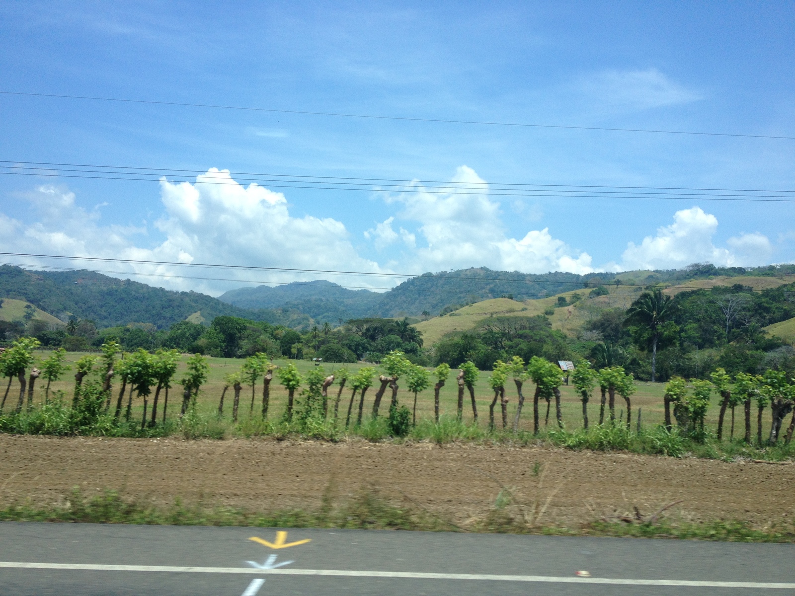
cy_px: 298
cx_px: 398
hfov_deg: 52.6
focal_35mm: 35
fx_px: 804
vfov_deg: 40.7
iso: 50
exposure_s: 1/511
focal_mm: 4.28
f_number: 2.4
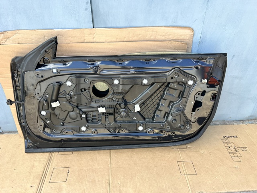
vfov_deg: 53.1
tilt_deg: -35.9
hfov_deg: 67.3
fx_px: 193
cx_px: 128
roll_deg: +0.3
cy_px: 96
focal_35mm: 26
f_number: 1.5
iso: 50
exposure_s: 1/374
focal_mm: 5.7
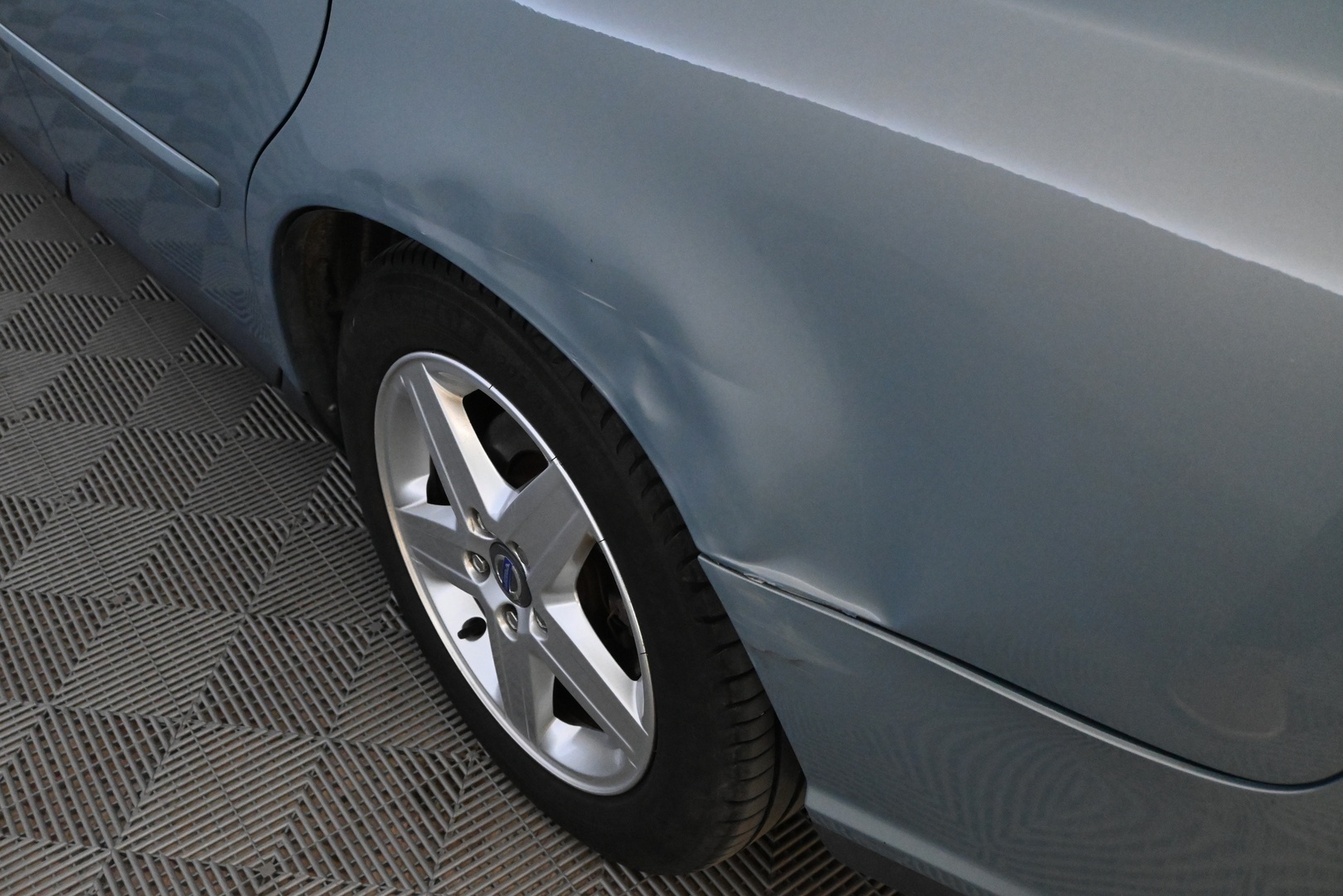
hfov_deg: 57.2
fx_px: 1231
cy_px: 448
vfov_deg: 40.0
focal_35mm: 33
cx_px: 672
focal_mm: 22
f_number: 5
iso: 6400
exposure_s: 1/160
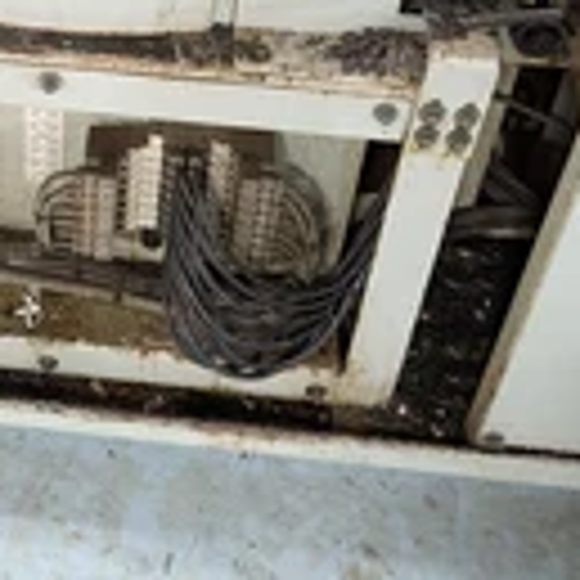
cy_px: -171
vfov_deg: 23.2
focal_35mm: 66
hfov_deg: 25.3
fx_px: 1251
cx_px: 52
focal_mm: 6.9
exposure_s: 1/348
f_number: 1.68
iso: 940
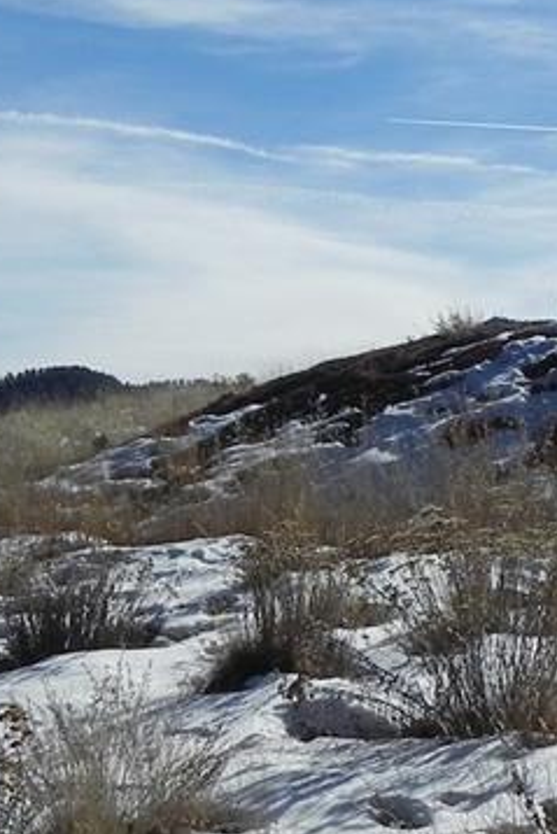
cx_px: 301
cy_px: 558
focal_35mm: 110
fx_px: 2550
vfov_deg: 18.5
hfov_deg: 12.5
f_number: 8
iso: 160
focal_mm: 6.6
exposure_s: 1/1065
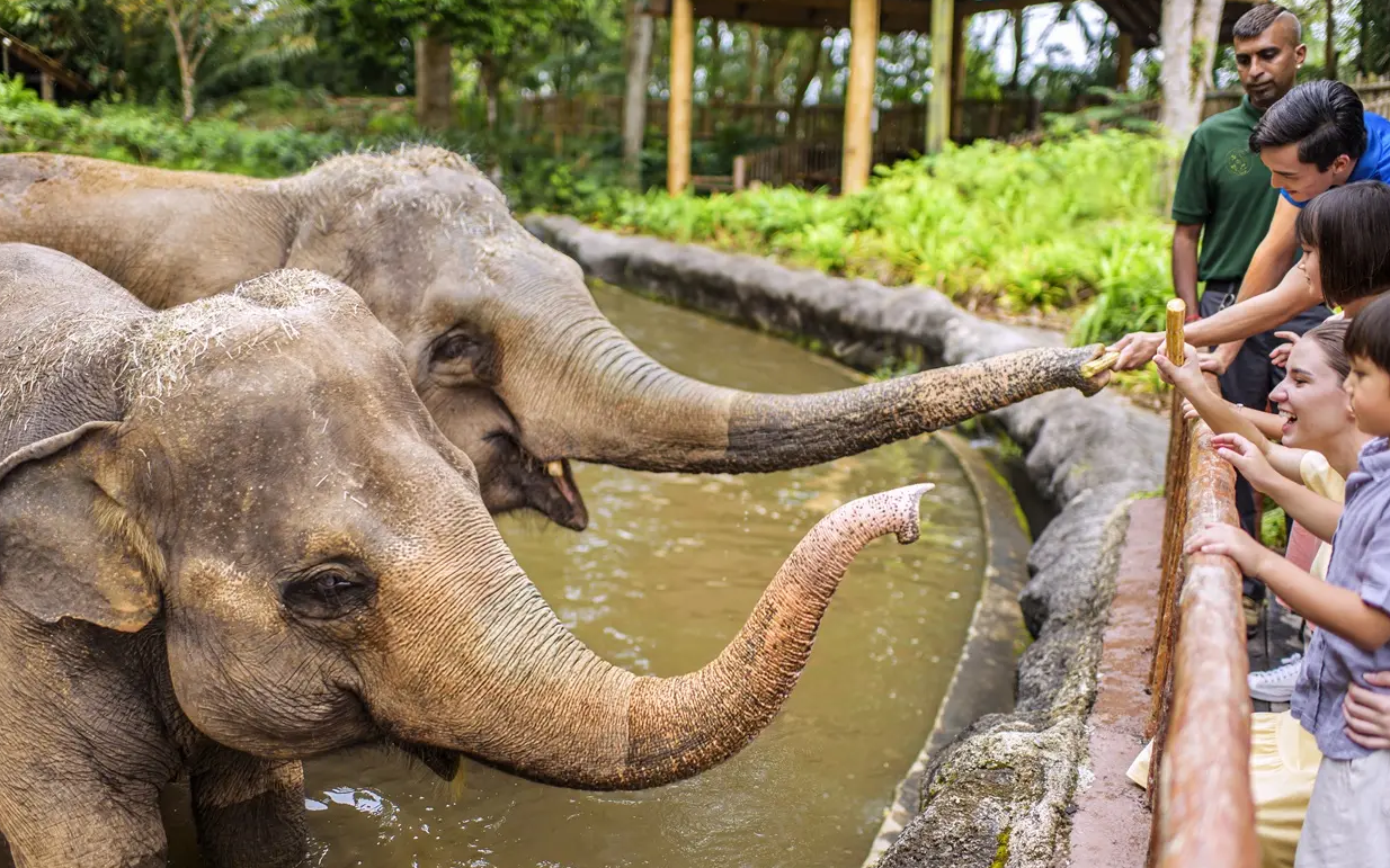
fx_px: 1364
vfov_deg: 35.3
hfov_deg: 54.0
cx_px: 696
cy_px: 454
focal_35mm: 36
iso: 100
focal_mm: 35
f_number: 2
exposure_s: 1/500
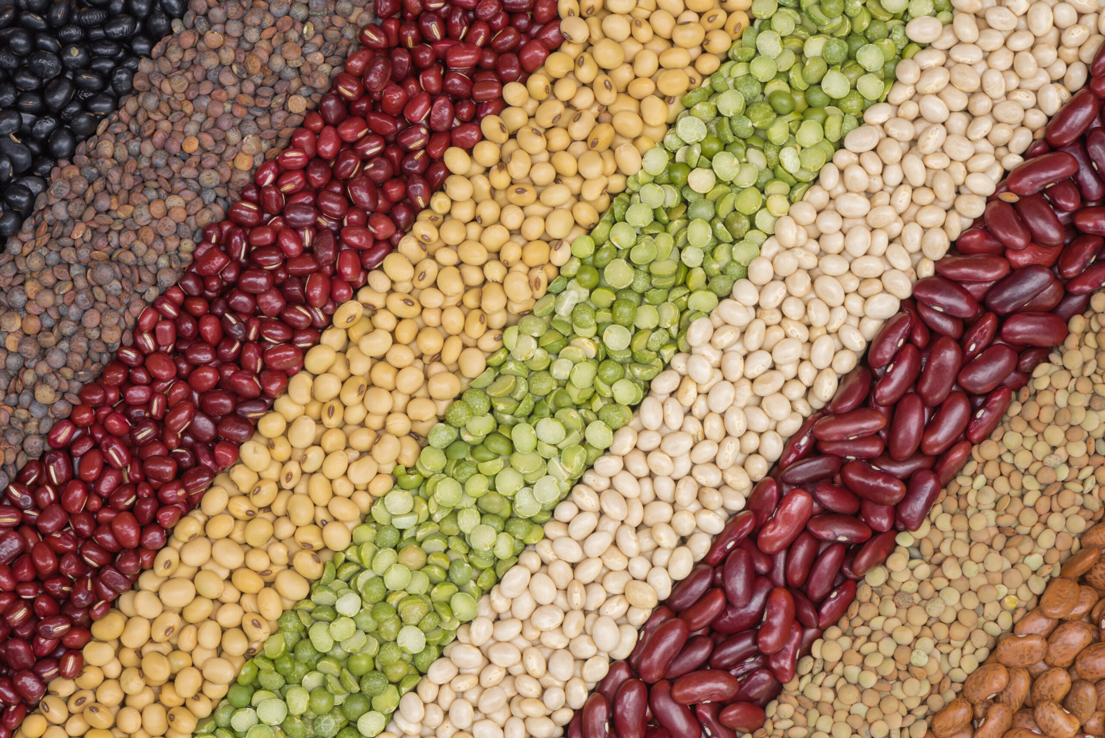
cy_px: 369
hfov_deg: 19.4
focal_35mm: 105
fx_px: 3224
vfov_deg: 13.1
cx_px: 552
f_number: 11
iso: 125
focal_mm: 105
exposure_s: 1/5
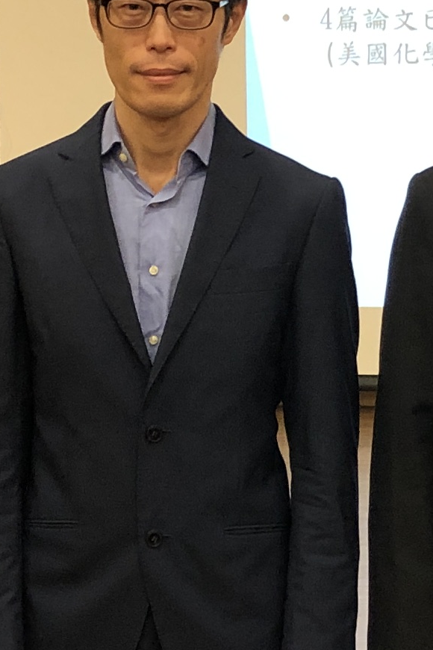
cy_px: 221
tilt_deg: -6.3
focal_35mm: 135
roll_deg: +1.5
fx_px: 2435
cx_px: 372
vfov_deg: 15.2
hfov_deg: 10.1
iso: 40
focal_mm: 3.99
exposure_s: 1/20
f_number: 1.8
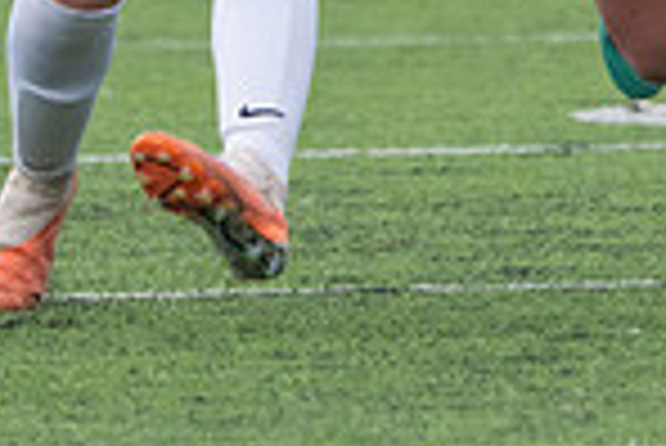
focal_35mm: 1963
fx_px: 36350
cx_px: 582
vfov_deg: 0.7
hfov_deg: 1.0
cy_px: -445
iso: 1600
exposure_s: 1/1250
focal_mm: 400
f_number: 5.6
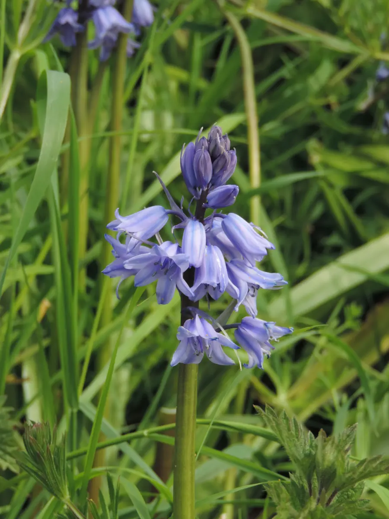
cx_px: 194
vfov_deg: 12.7
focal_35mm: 155
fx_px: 2322
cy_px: 260
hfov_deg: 9.6
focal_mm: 27.6
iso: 80
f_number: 4.4
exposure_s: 1/160
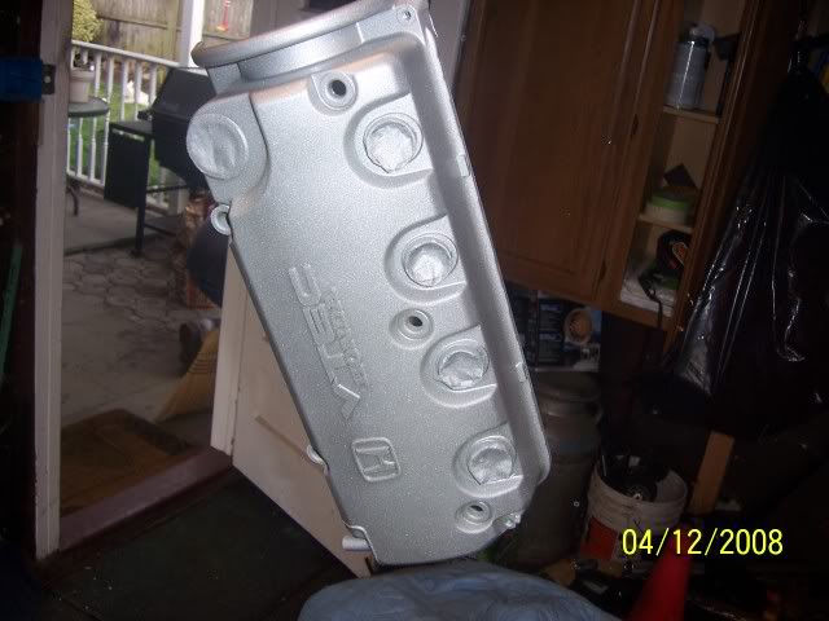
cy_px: 310
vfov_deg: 39.7
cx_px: 414
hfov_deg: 51.4
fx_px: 862
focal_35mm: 36
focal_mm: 6
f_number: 3
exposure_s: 1/60
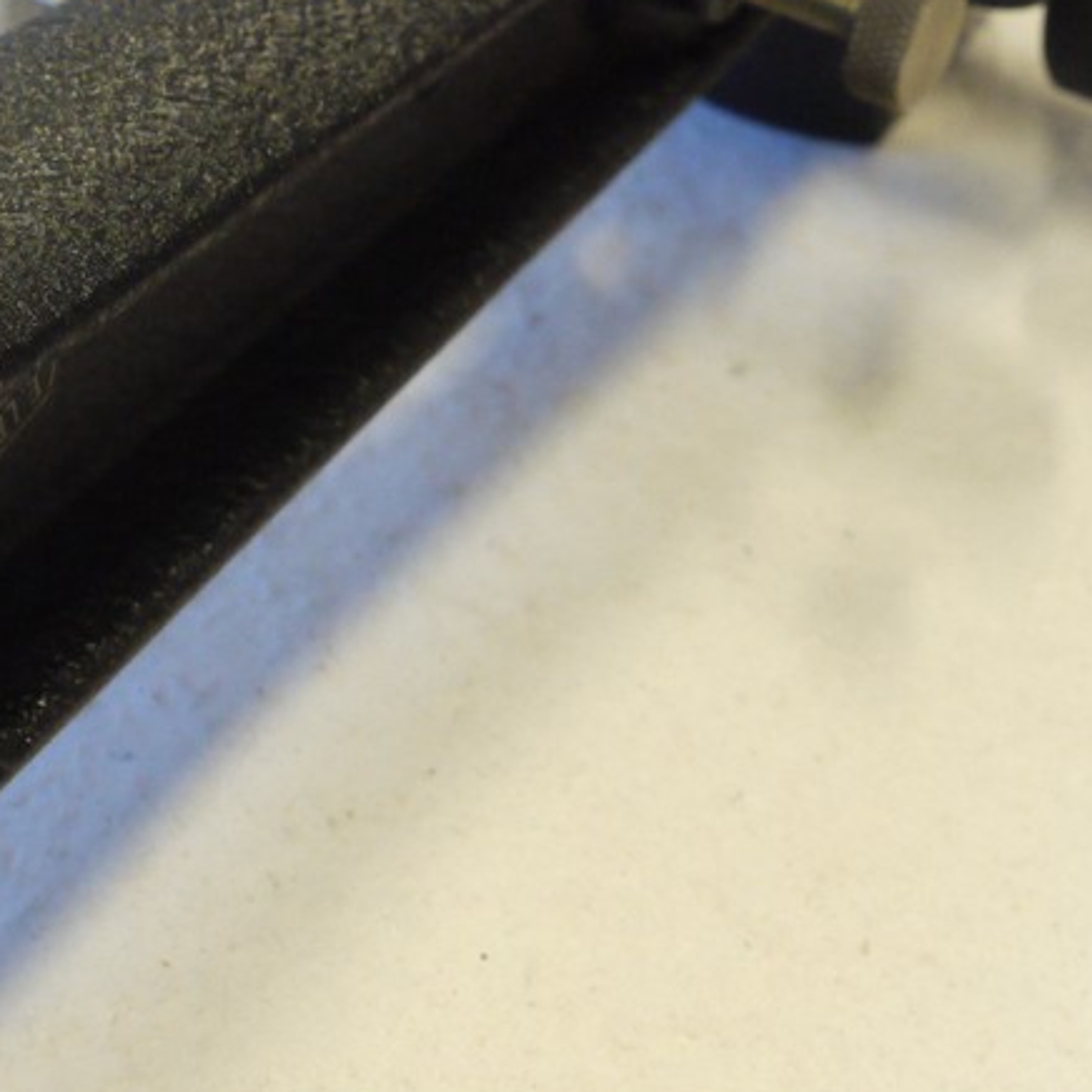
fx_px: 3997
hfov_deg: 15.4
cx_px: 155
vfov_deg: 15.5
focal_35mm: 112
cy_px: 371
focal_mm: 23
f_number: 8
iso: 800
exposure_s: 1/30
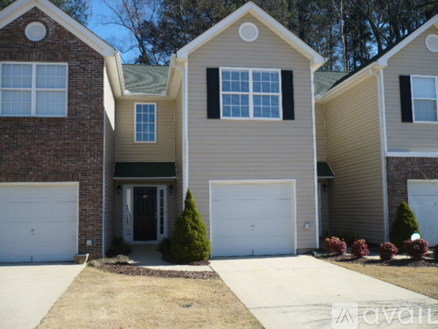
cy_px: 164
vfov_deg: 40.7
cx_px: 219
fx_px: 443
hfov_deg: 52.6
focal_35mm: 35
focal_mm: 5.8
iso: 100
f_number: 2.8
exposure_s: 1/1000
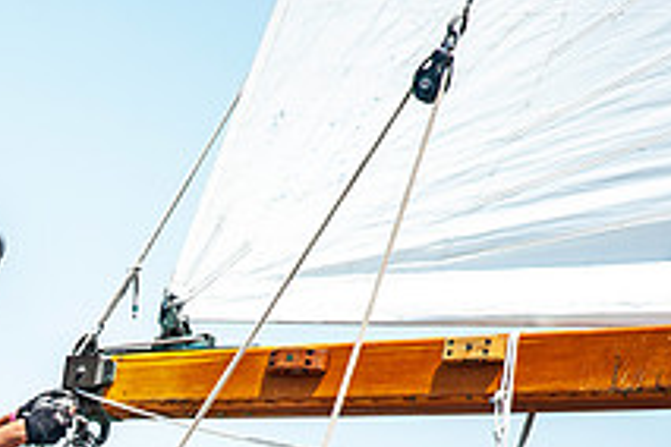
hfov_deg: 2.5
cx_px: -95
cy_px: 604
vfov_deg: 1.7
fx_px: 15227
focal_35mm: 817
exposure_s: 1/2000
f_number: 4.5
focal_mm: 300
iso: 250
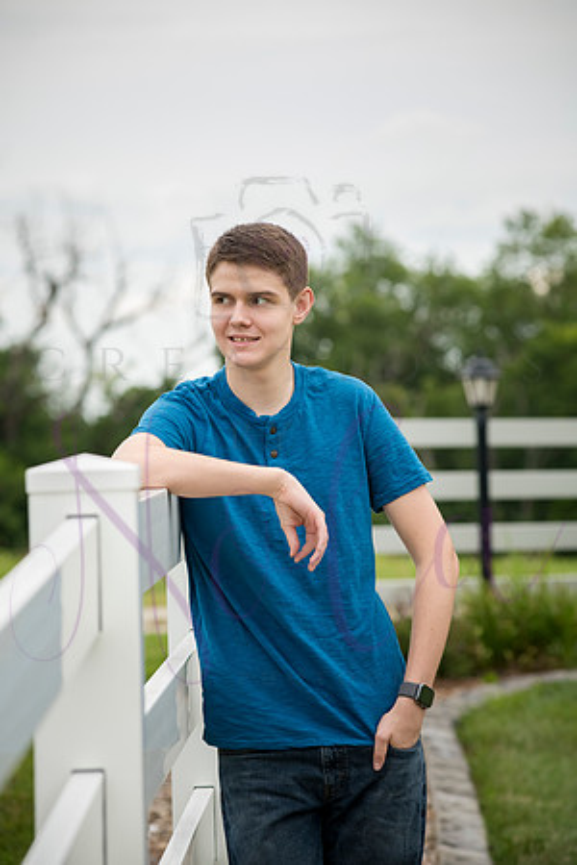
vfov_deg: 16.4
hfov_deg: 11.0
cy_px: 432
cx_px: 288
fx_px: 3005
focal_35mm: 125
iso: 640
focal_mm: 125
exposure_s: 1/640
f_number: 5.6
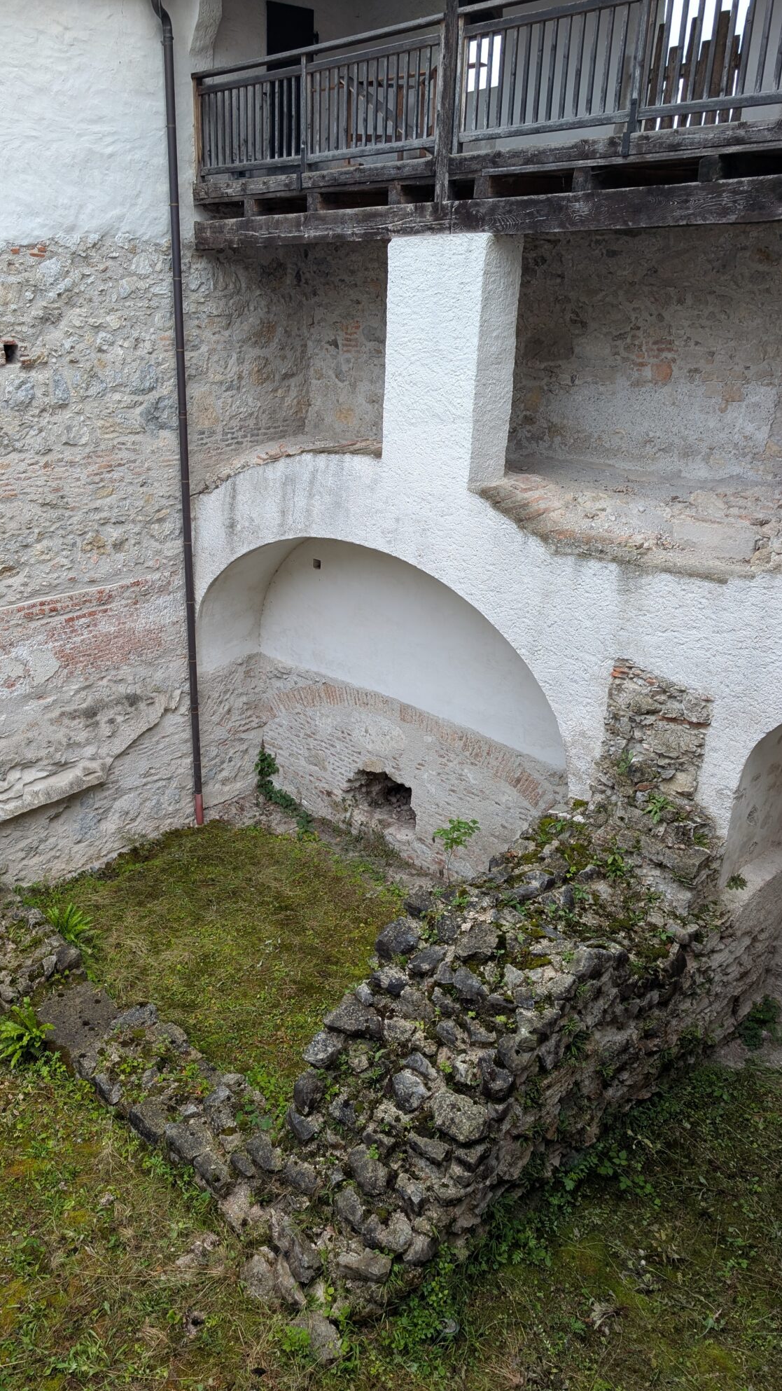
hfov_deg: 42.3
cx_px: 260
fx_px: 995
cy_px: 693
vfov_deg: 69.9
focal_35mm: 27
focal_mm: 6.9
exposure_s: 1/280
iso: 20
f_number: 1.68
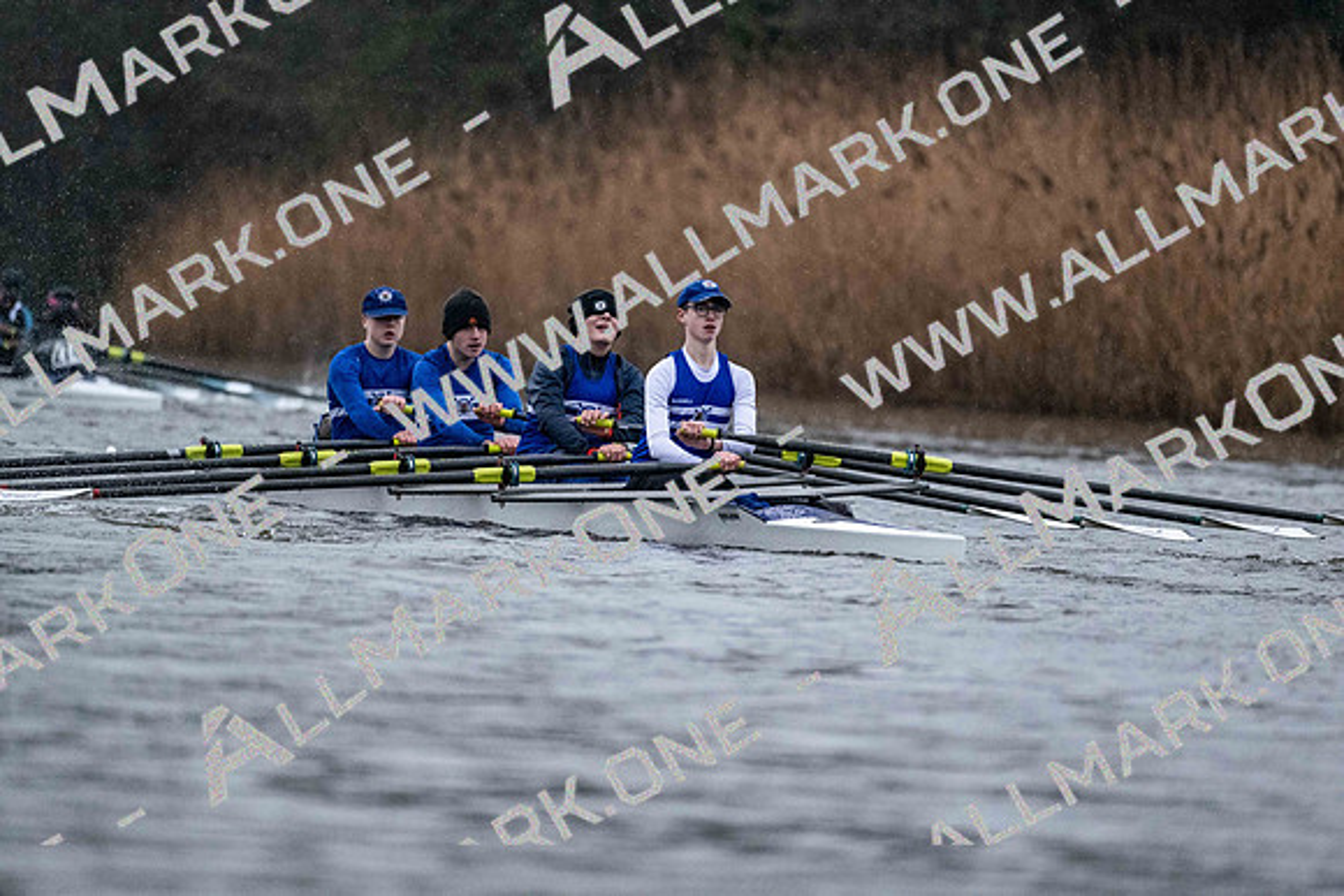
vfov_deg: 3.4
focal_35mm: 400
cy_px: 448
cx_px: 672
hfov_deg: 5.2
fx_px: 14936
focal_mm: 400
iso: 7200
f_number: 4.5
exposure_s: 1/1600
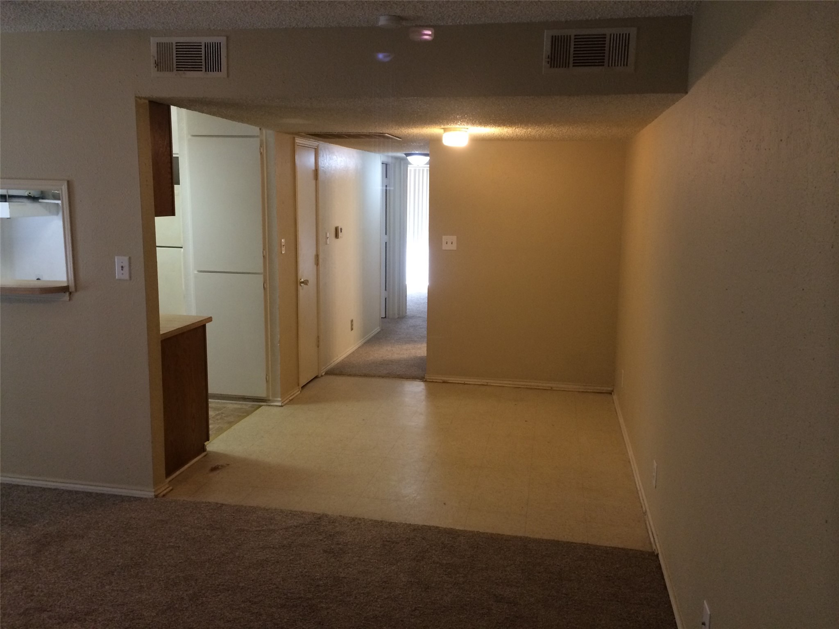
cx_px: 420
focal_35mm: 30
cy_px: 314
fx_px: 727
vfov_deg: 46.8
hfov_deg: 60.0
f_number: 2.2
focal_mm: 4.12
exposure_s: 1/30
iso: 160
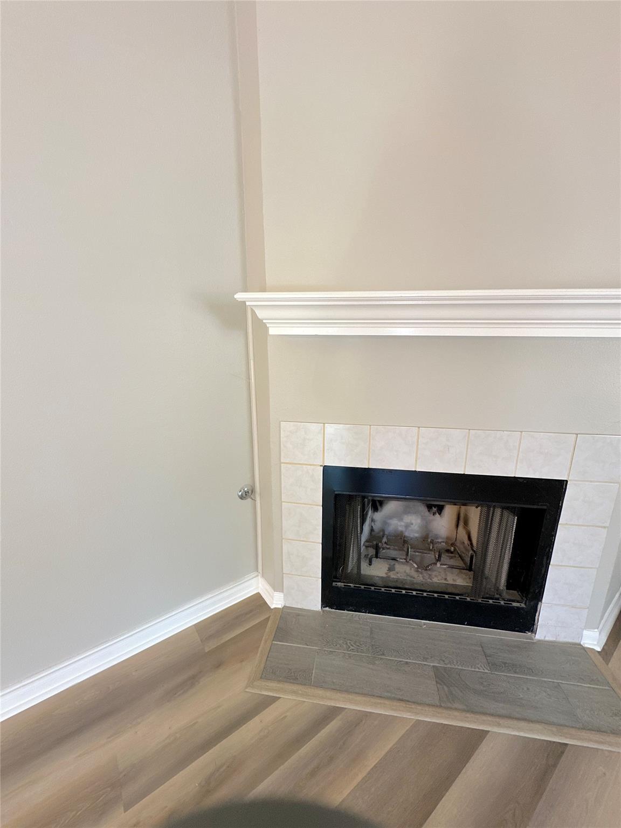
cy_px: 414
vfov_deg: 102.1
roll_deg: -0.1
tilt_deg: -15.1
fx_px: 335
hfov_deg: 85.7
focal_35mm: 14
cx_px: 310
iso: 200
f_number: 2.2
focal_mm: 2.22
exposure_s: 1/60
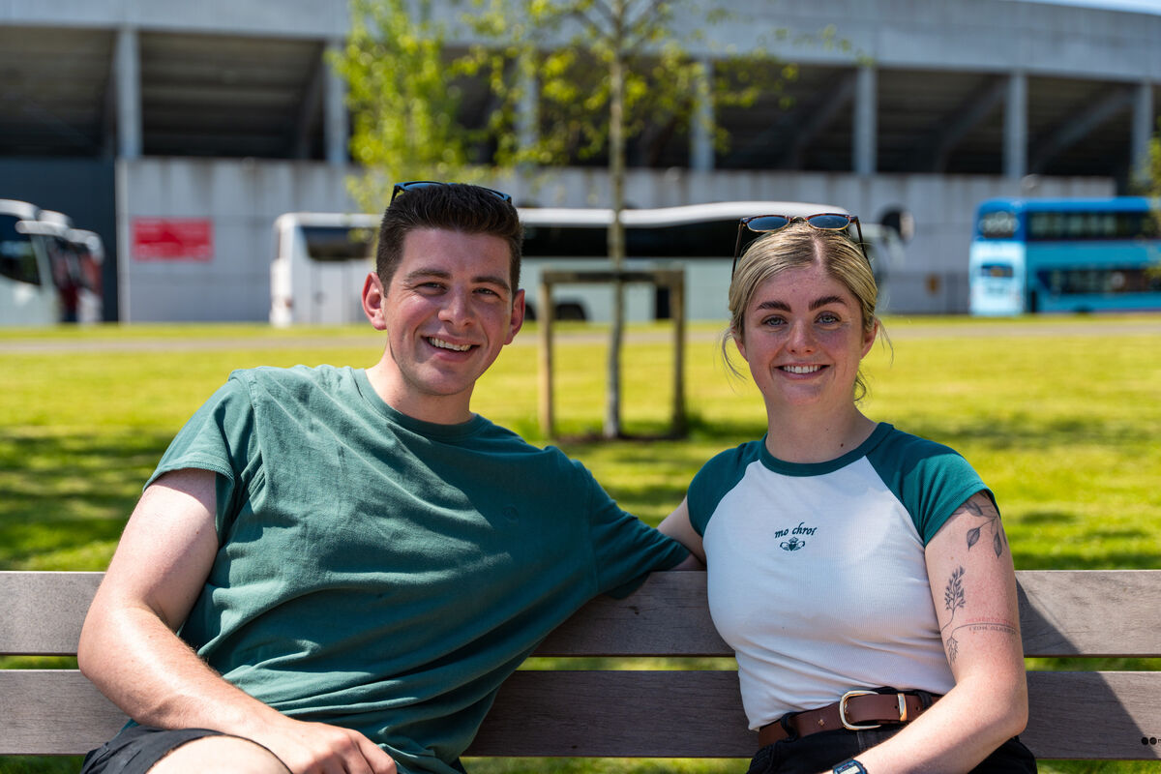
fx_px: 1622
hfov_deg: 39.4
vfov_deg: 26.8
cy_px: 387
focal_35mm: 50
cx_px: 580
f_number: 2.8
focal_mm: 50.3
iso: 125
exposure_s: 1/1000
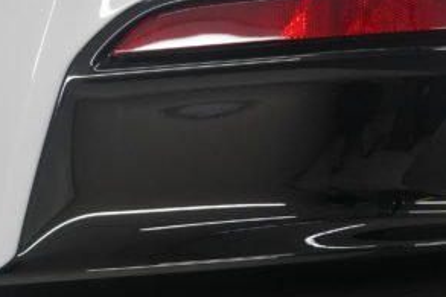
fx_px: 1733
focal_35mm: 140
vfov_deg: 9.7
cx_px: 490
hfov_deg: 14.3
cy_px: 18
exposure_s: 1/160
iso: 2500
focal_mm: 40
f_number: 5
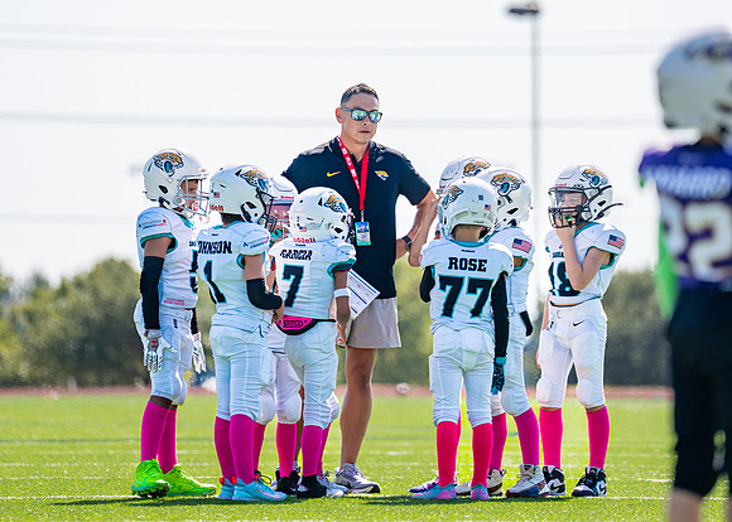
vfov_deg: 4.2
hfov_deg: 5.9
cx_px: 392
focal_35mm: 340
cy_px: 165
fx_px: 7071
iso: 100
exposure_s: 1/1600
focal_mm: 200
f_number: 2.8
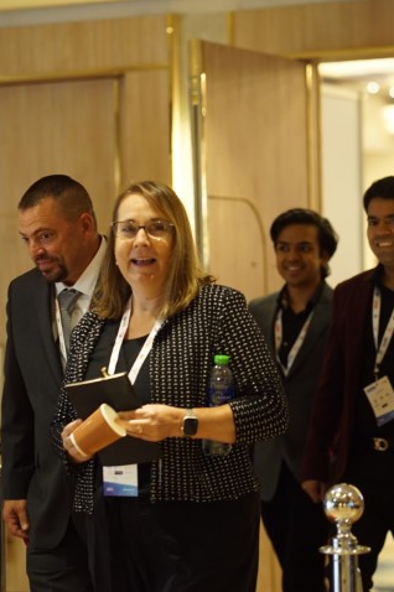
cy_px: 296
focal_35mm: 128
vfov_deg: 16.0
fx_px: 2104
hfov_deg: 10.7
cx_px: 215
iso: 1600
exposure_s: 1/160
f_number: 2.5
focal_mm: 85
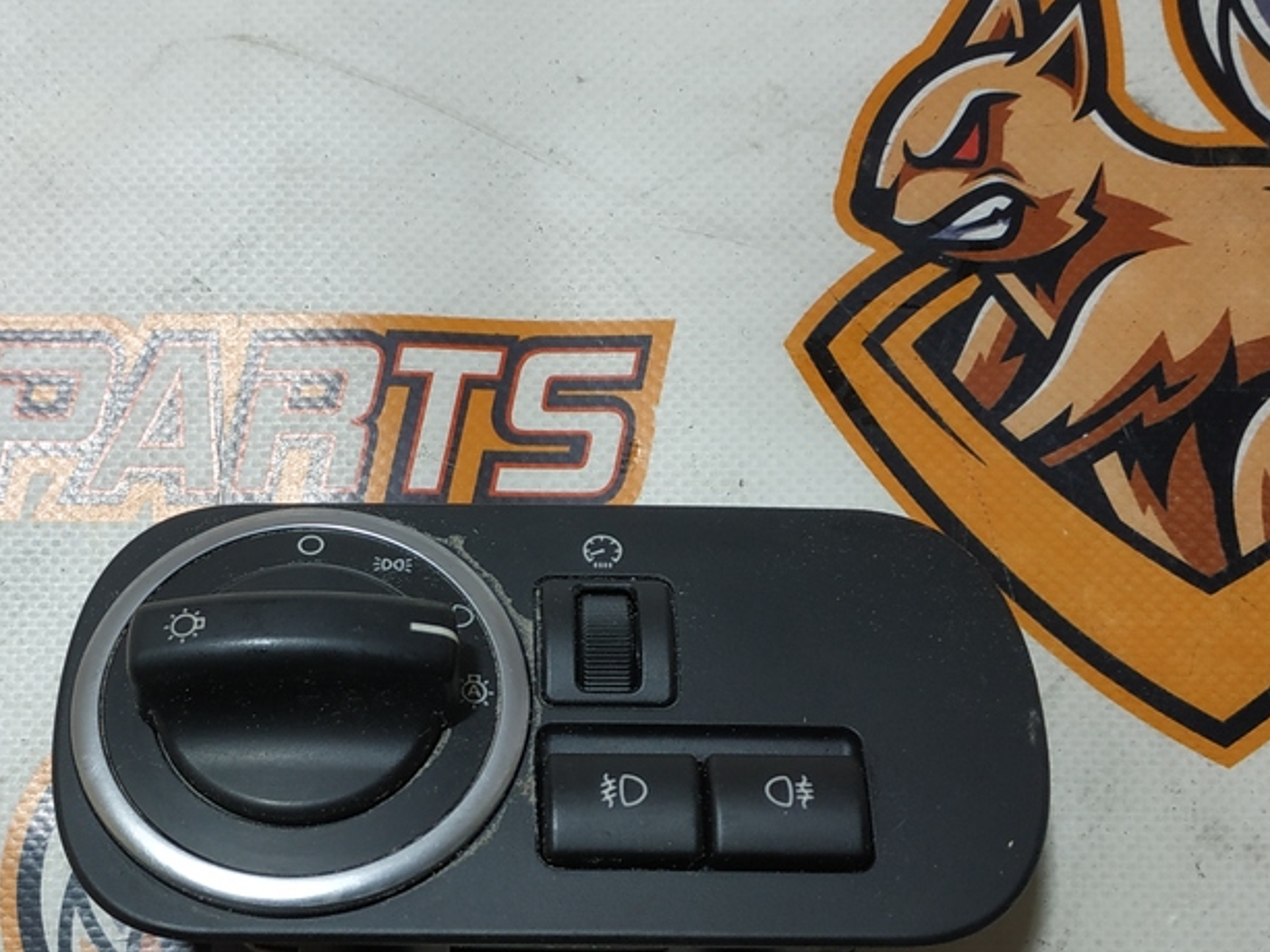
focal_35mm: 47
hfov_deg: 40.2
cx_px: 485
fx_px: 1725
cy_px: 617
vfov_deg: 30.7
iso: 125
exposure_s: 1/100
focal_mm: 3.94
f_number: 1.9
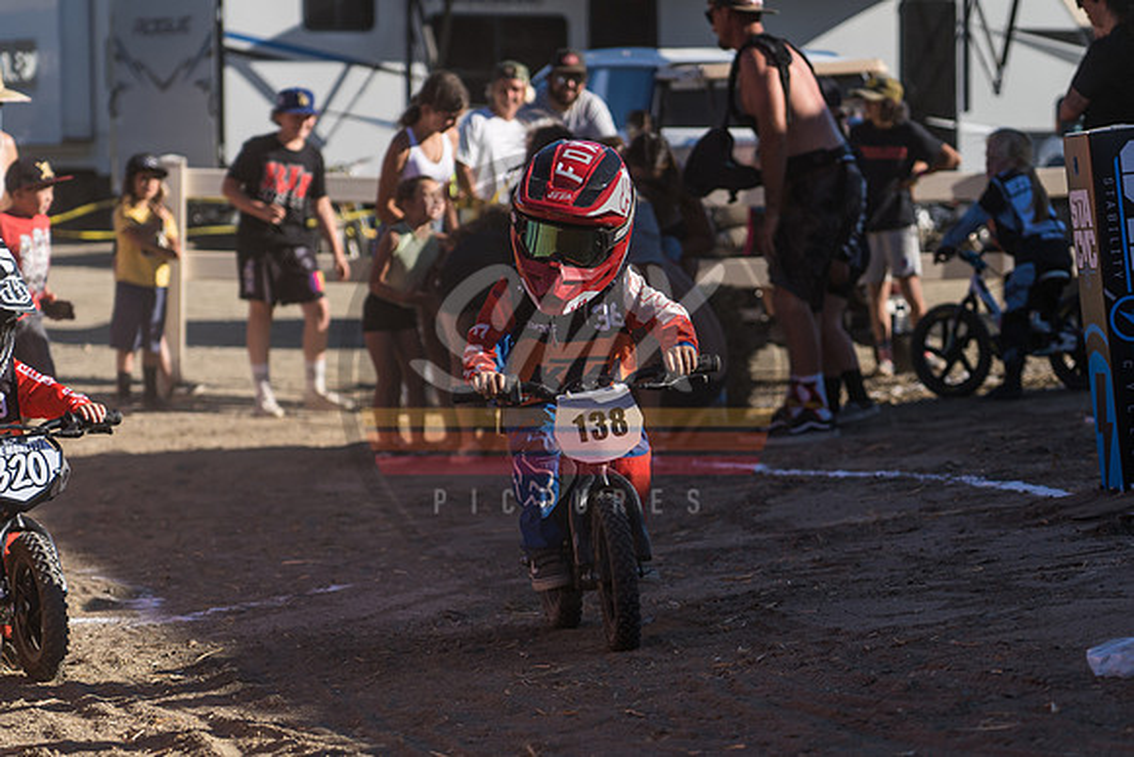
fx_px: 4946
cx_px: 567
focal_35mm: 157
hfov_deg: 13.1
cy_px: 378
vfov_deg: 8.7
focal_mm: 105
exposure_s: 1/2000
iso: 200
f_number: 4
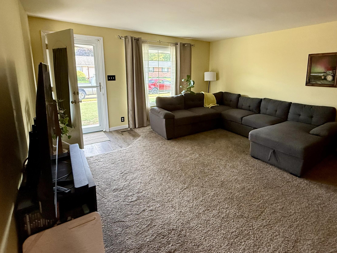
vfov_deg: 68.1
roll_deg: -0.4
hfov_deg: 84.2
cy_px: 103
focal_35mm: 19
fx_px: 185
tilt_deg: -9.2
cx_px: 191
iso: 320
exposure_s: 1/60
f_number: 2.2
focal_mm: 2.22
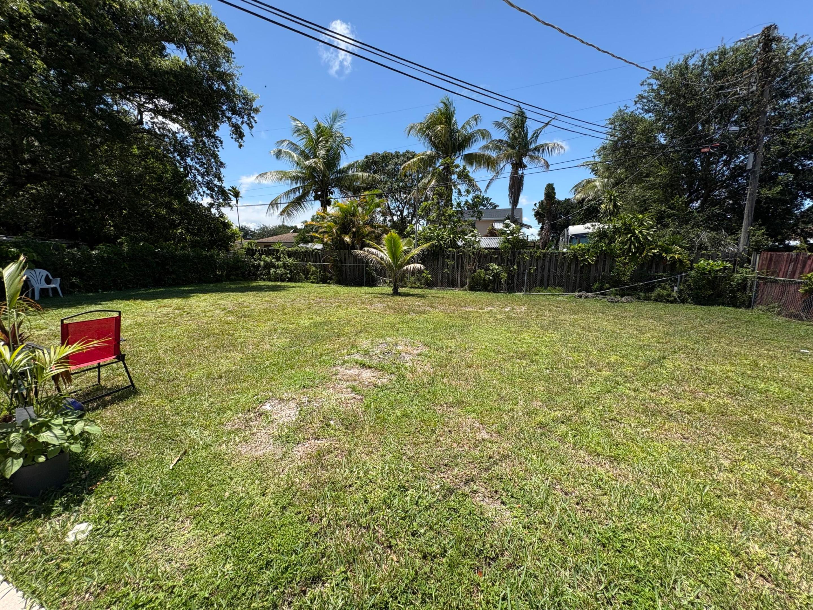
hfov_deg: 102.1
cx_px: 406
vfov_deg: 85.7
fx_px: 329
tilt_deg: -9.1
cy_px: 305
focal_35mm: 14
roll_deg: +0.5
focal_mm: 2.22
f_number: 2.2
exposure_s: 1/1277
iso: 40
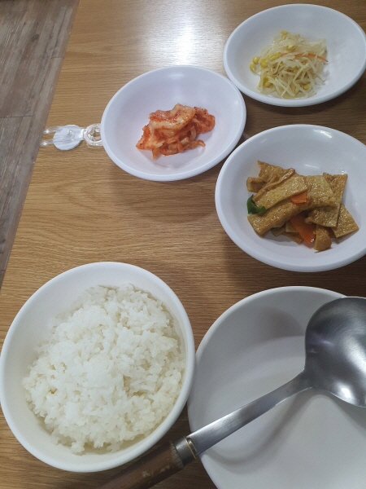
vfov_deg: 67.3
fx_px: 367
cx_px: 183
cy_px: 244
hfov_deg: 53.1
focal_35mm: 26
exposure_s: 1/120
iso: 250
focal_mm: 4.3
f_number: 2.4
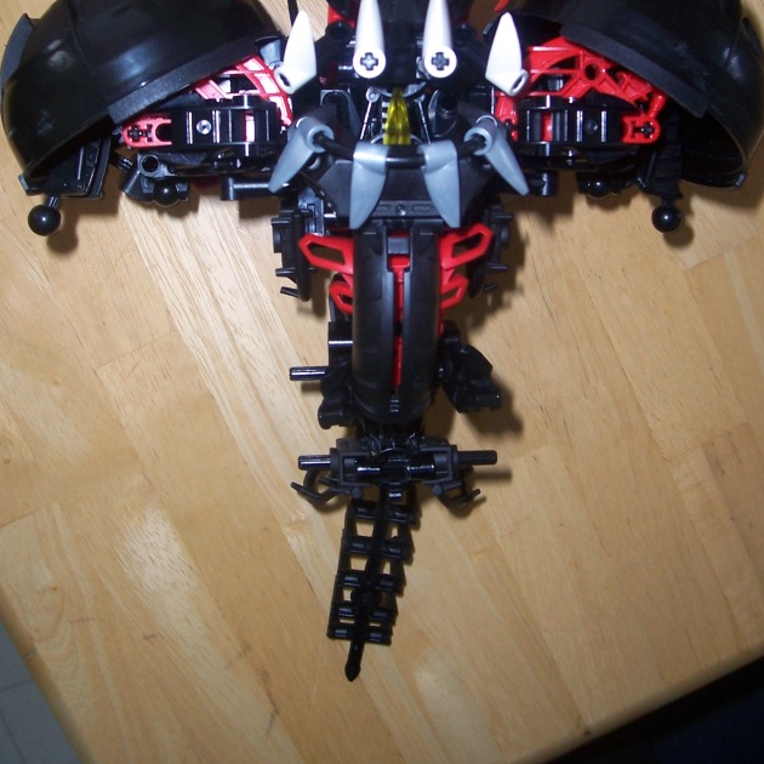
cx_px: 383
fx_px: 1024
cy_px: 262
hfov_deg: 40.9
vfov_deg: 40.5
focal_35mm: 41
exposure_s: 1/60
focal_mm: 5.6
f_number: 2.7
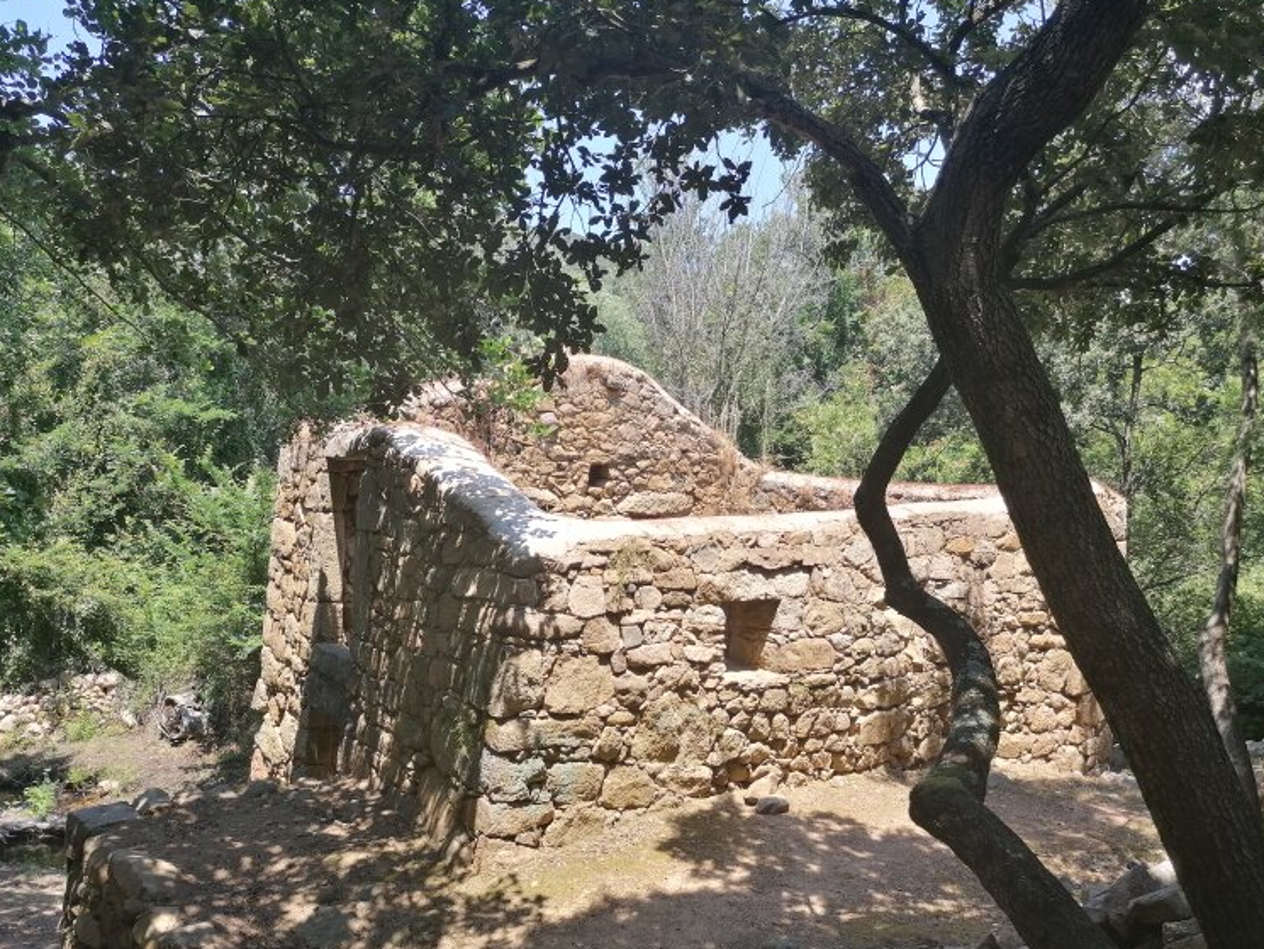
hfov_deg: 61.6
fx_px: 1059
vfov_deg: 48.2
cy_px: 487
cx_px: 607
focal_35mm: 29
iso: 50
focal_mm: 4.75
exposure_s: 1/551
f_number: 1.8
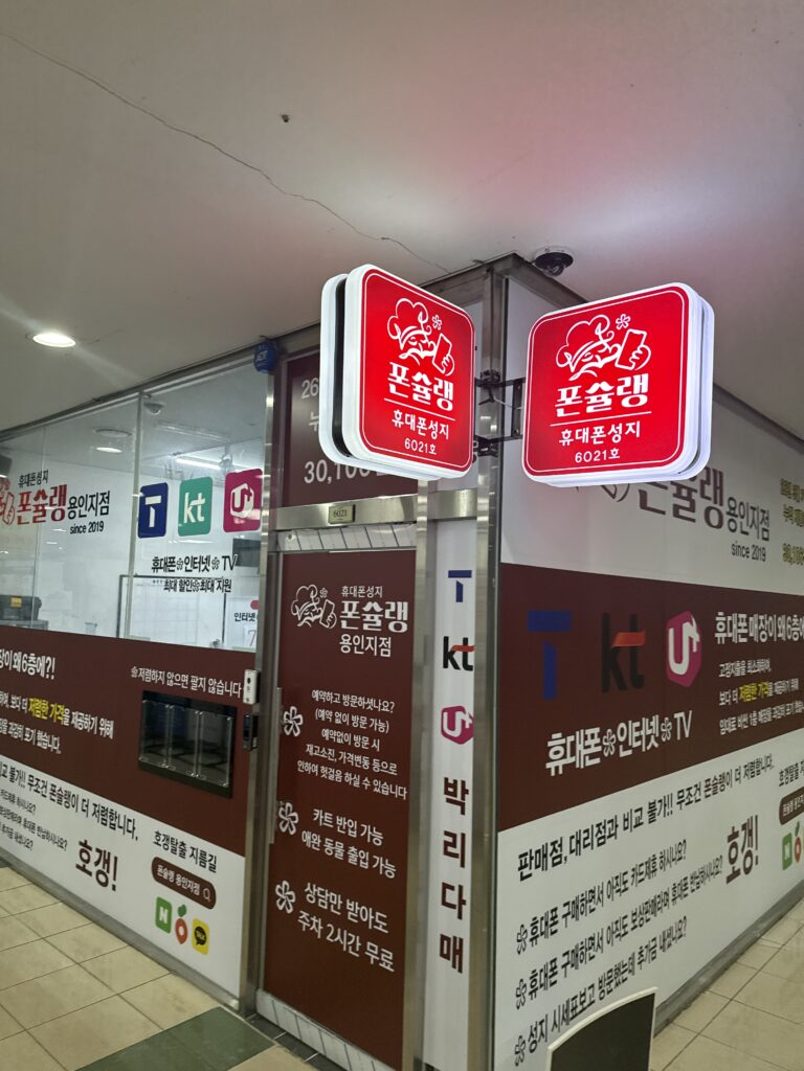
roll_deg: -4.3
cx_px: 402
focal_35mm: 24
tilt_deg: +9.3
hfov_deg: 56.8
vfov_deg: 71.6
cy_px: 536
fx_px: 743
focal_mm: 6.76
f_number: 1.78
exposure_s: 1/148
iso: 125
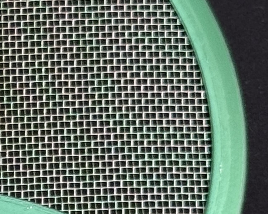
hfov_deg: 6.2
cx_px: -428
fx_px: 2347
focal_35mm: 296
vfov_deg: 5.2
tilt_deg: -73.7
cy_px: 342
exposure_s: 1/50
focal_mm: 6.76
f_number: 1.78
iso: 64
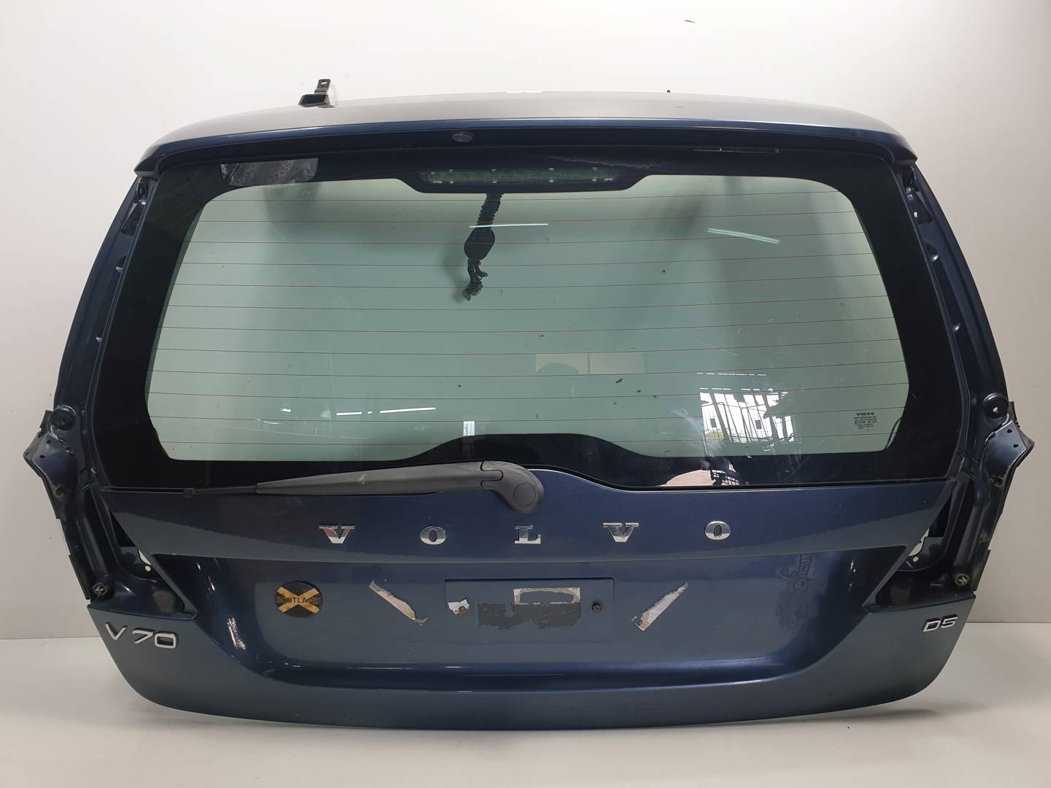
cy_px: 394
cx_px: 526
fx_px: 789
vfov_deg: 53.1
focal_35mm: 26
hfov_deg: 67.3
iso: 64
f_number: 2.4
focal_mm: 4.3
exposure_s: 1/100
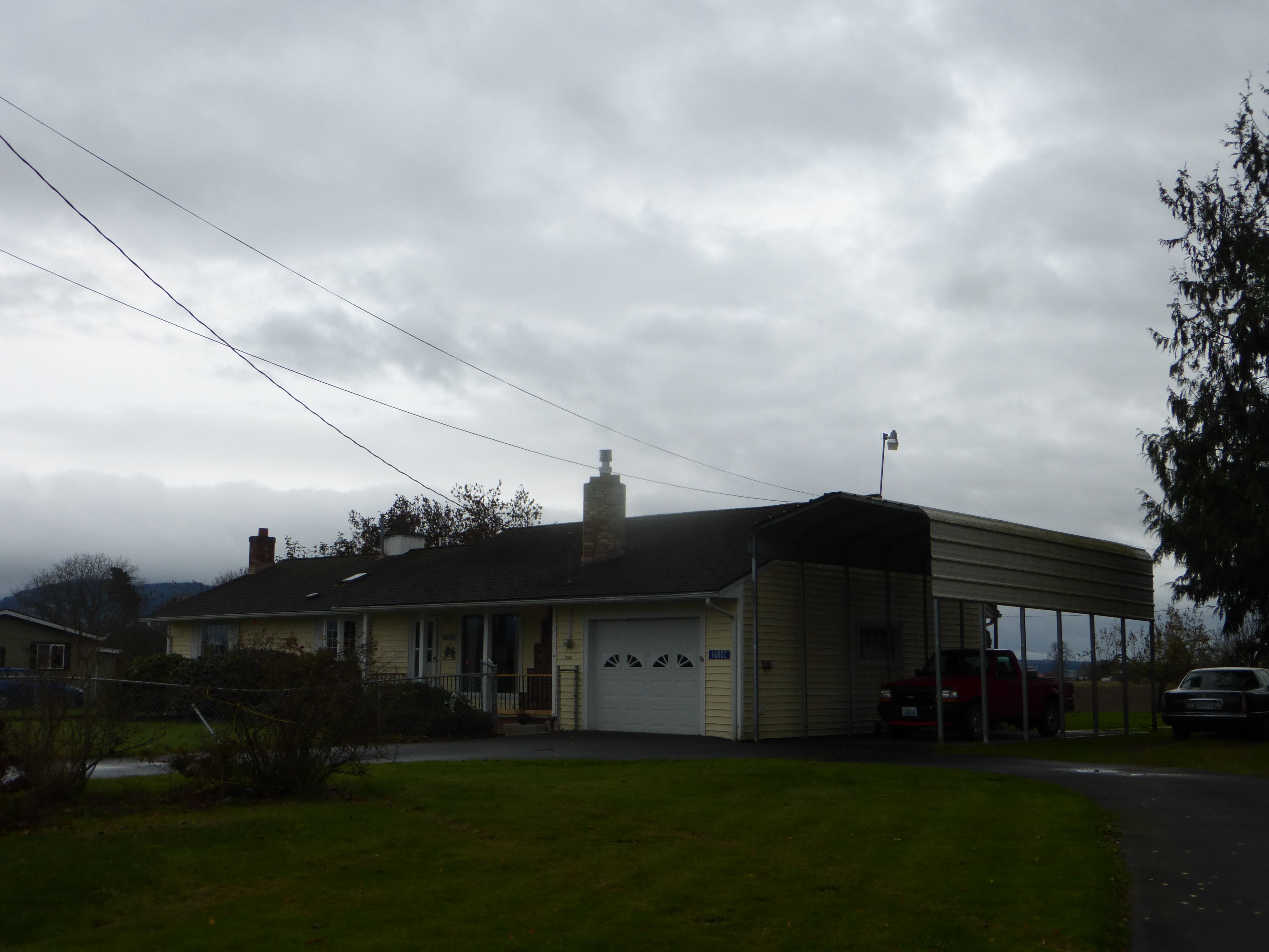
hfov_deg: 47.9
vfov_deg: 36.8
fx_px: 1430
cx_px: 634
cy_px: 476
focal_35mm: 39
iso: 100
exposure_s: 1/500
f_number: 3.9
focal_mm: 6.9
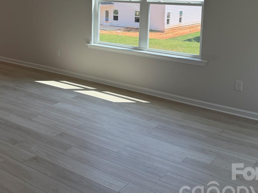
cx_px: 77
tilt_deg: -7.0
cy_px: 26
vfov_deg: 30.3
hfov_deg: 40.5
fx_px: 343
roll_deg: +0.3
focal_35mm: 46
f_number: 1.78
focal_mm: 6.76
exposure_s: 1/1032
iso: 100
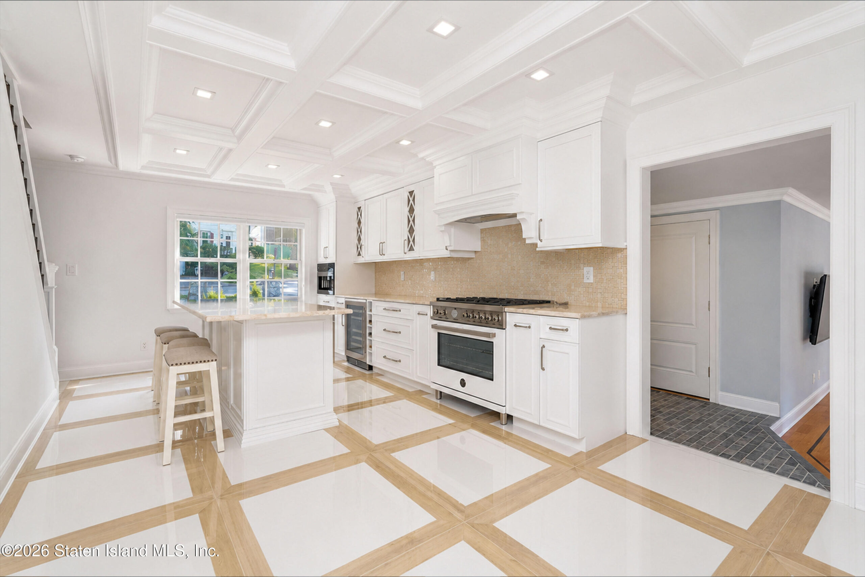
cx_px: 432
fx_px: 396
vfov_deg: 72.1
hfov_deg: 95.0
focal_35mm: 16
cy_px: 288
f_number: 5
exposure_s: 1/50
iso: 64
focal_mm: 16.5
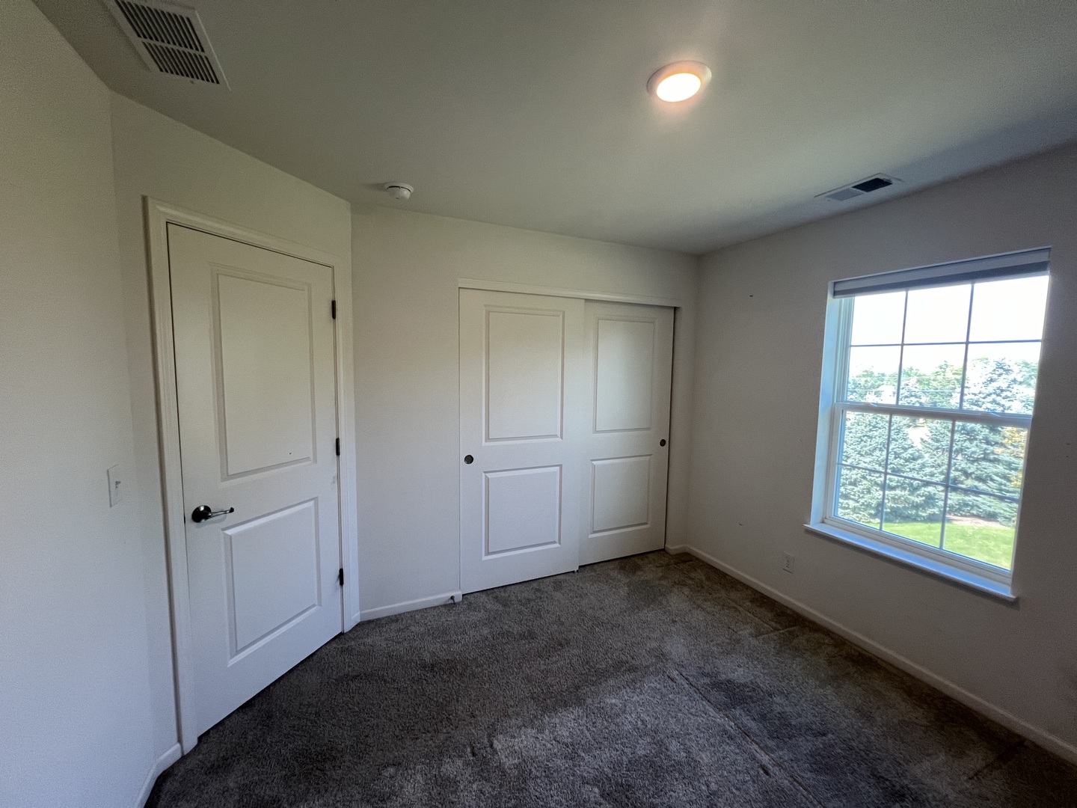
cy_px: 404
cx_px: 538
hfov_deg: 106.2
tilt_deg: -6.0
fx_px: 404
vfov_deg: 89.9
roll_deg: -1.2
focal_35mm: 13
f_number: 1.8
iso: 160
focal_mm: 1.57
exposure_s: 1/120
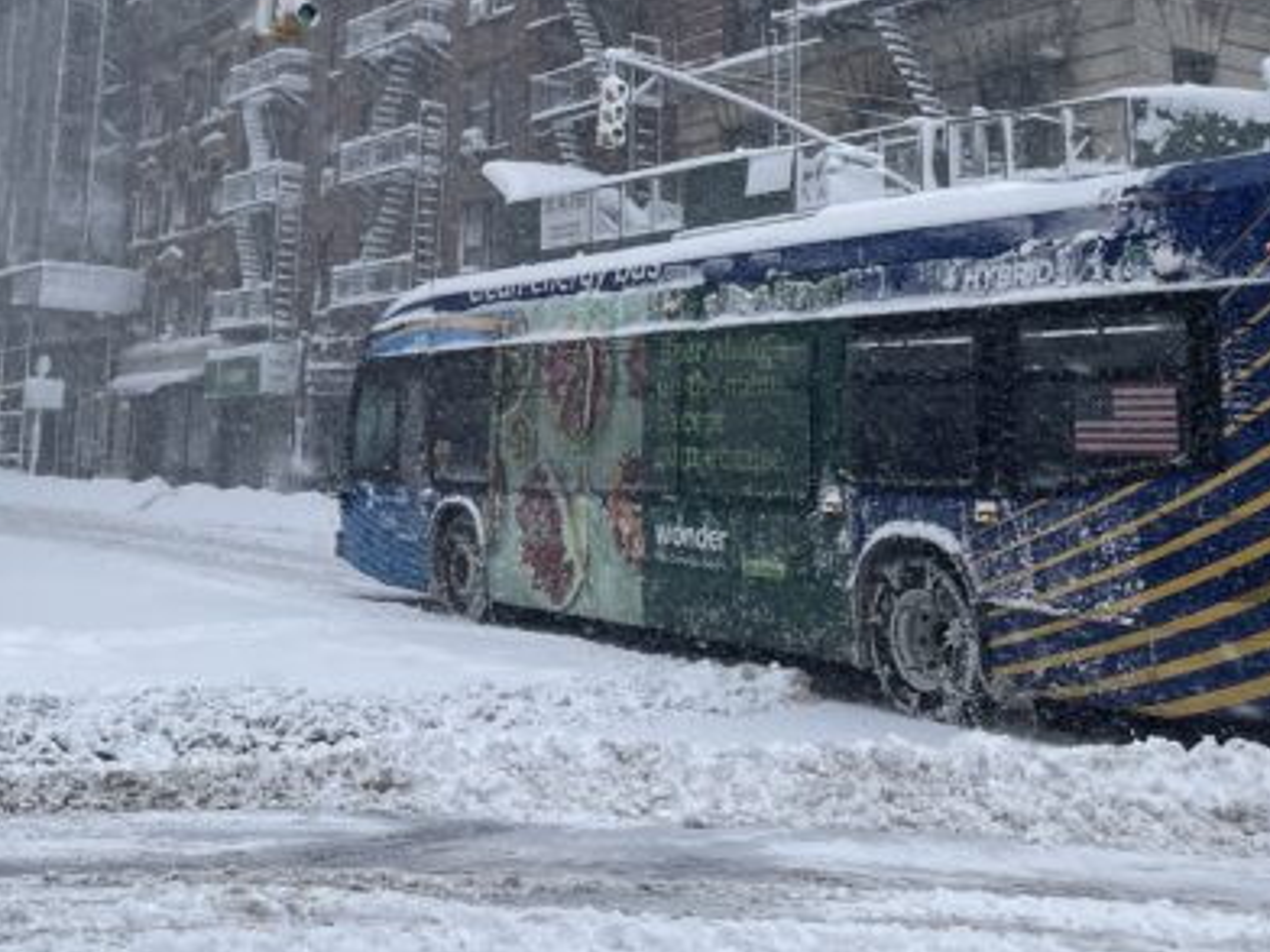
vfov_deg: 27.3
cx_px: 463
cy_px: 52
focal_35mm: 51
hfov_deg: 37.2
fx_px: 1871
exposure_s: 1/769
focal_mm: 4.2
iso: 32
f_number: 1.6
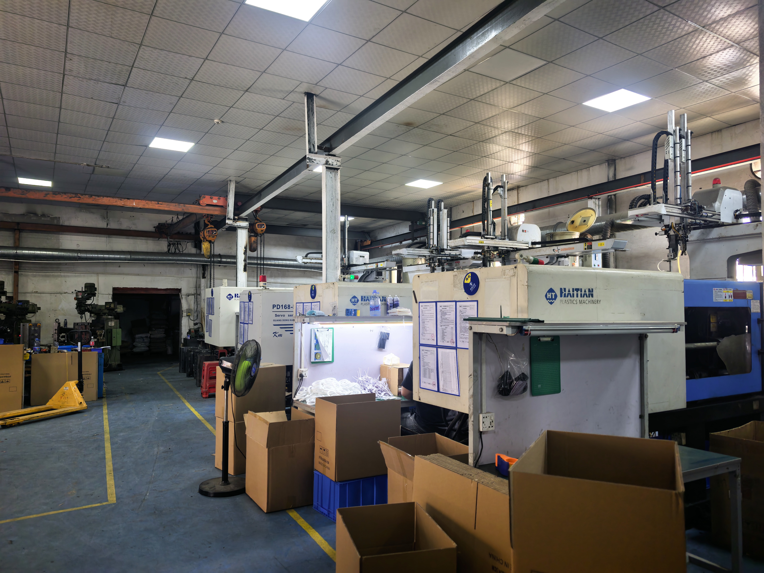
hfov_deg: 71.6
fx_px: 530
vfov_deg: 56.8
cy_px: 286
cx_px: 382
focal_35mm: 24
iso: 64
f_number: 1.4
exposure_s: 1/100
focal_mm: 6.98
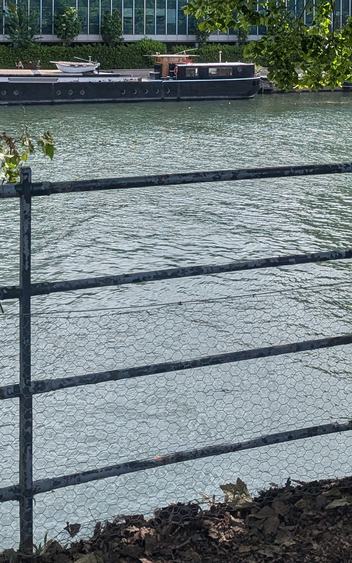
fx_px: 982
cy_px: 1
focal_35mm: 64
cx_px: 243
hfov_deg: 20.2
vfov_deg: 29.8
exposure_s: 1/2571
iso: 48
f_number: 1.85
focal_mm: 6.81
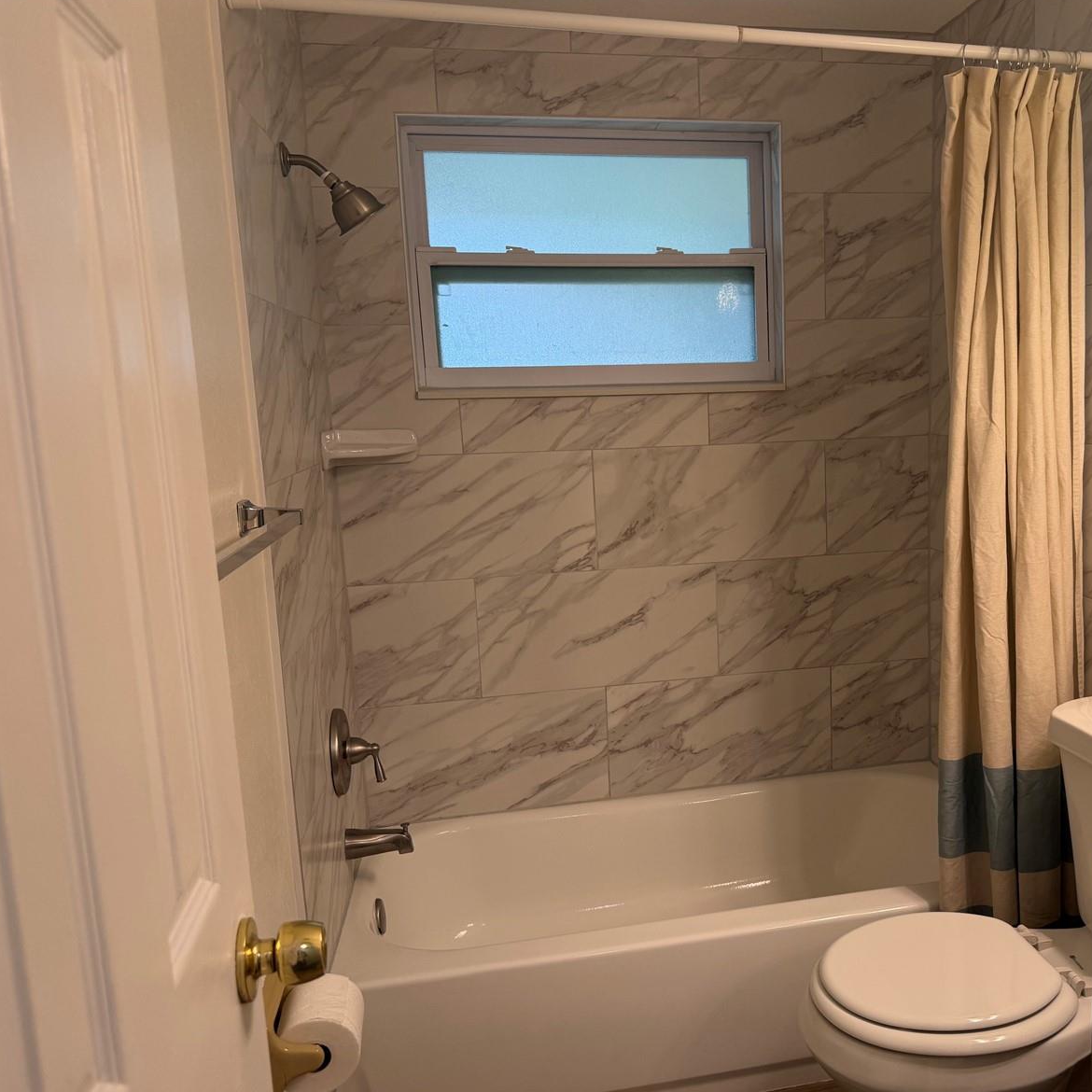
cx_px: 714
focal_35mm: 29
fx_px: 1035
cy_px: 547
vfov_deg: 55.6
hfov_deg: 54.7
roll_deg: +1.4
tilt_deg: -8.3
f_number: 1.78
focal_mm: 6.76
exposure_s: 1/120
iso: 80
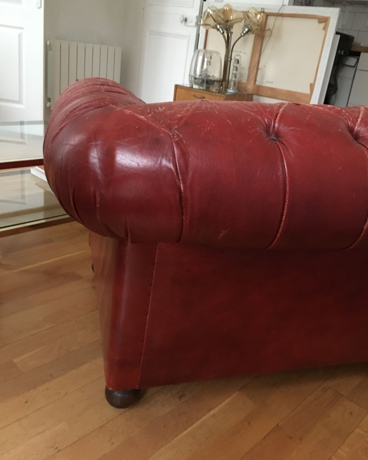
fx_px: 422
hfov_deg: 47.1
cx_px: 185
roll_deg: -7.6
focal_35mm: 31
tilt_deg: -21.4
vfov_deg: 57.1
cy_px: 208
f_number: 2.2
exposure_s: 1/17
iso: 400
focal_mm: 4.15
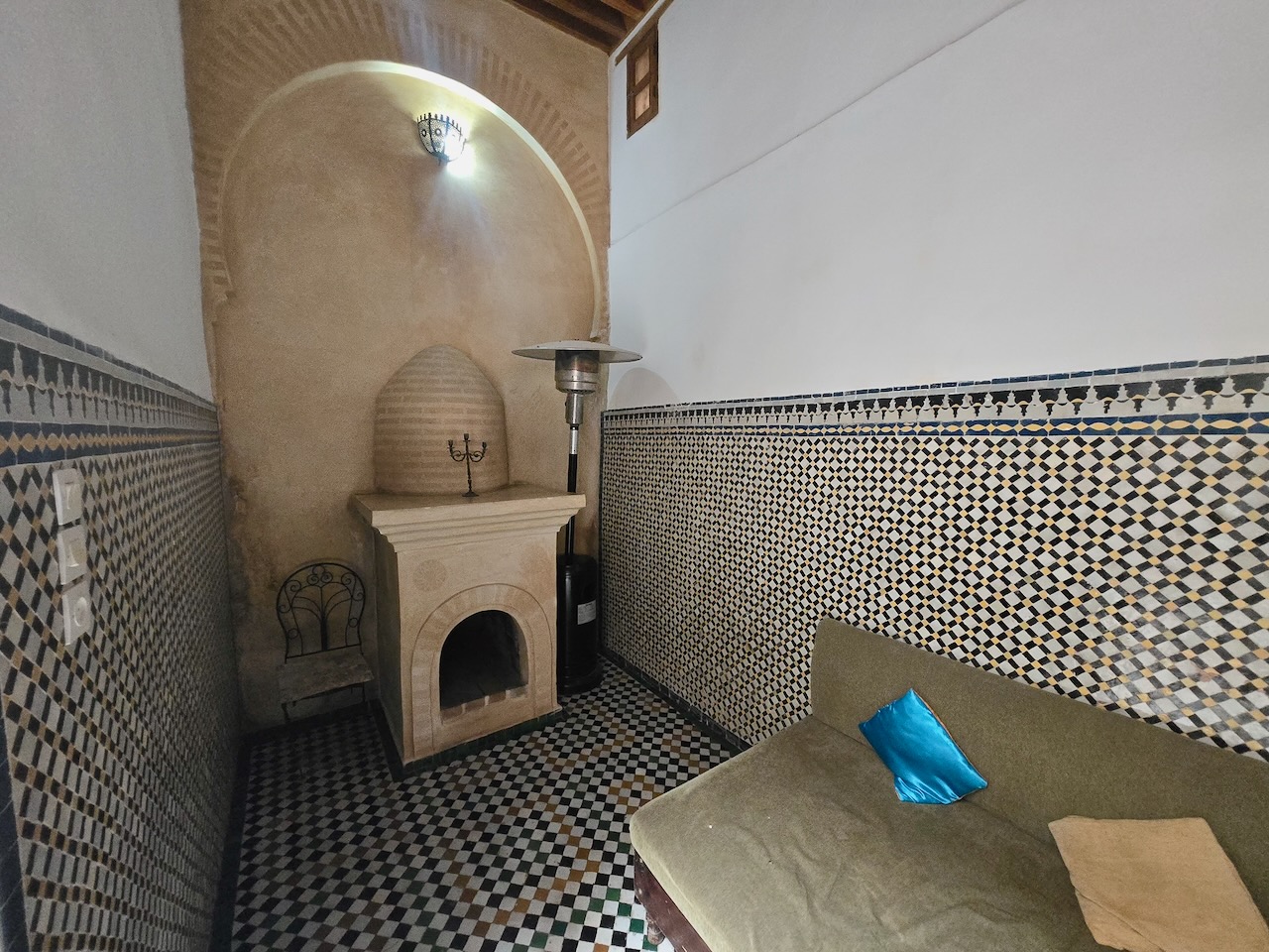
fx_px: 477
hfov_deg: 106.2
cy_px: 476
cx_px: 634
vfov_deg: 89.9
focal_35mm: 13
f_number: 2.2
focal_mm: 1.7
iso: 1000
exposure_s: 1/50
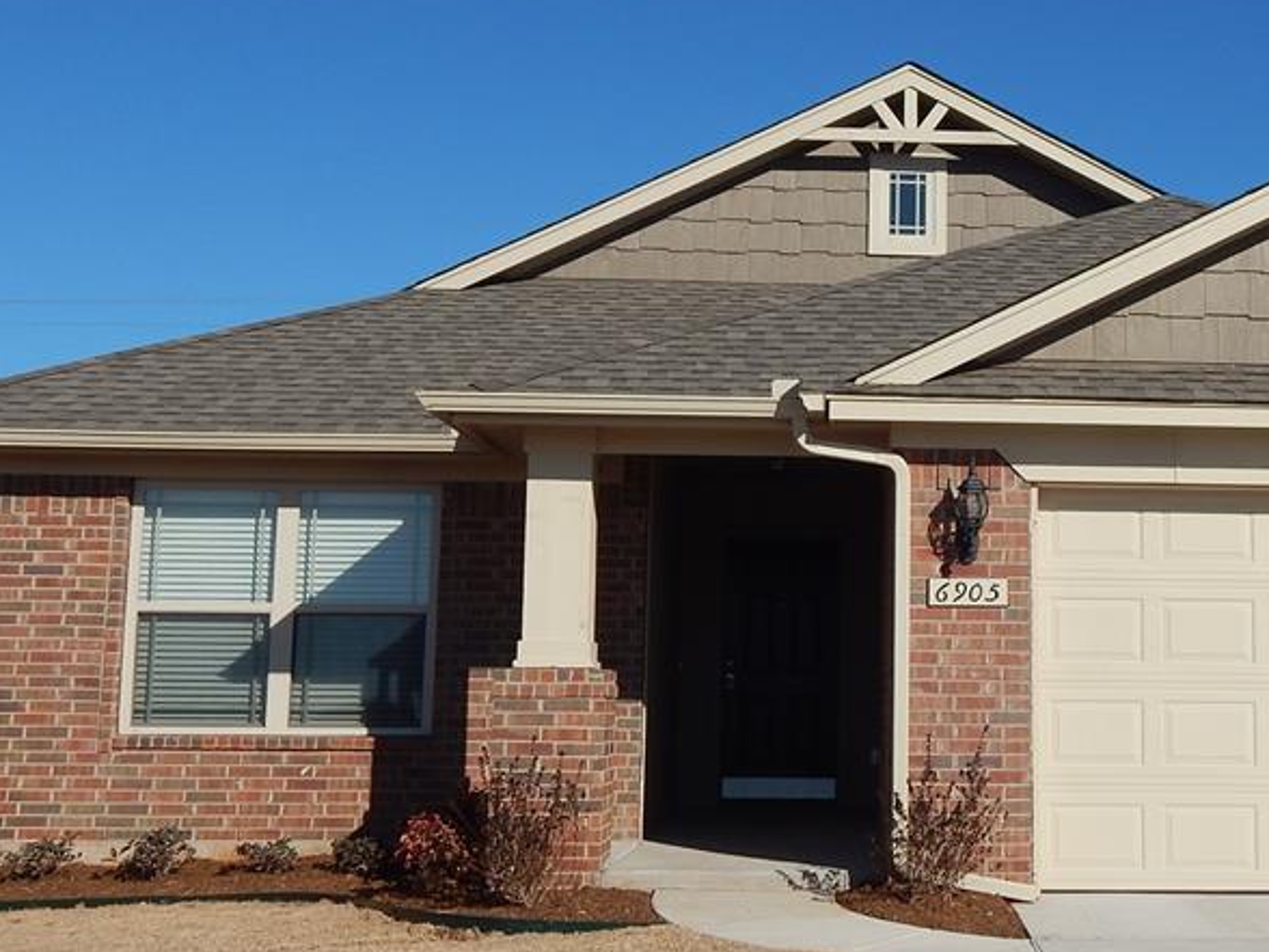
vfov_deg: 27.0
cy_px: 421
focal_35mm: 54
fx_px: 1980
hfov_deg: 34.8
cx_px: 958
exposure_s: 1/800
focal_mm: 5.6
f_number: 6.5
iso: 125
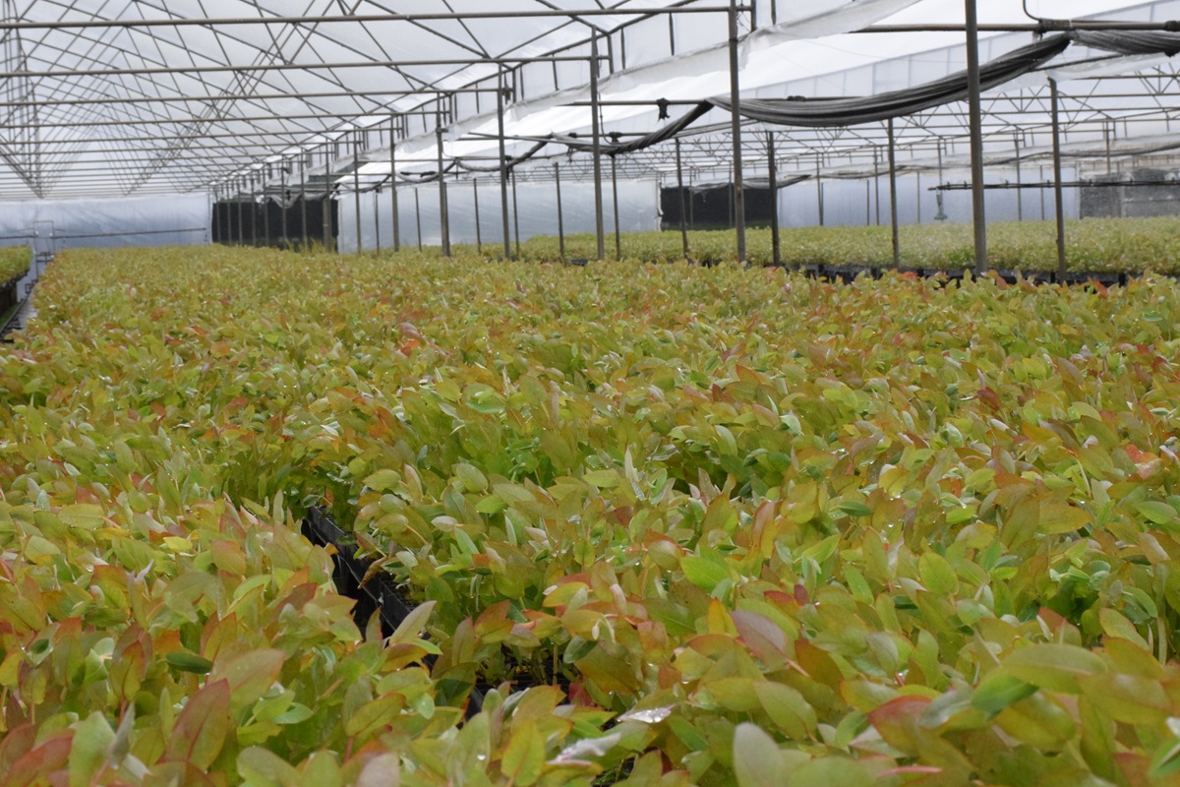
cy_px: 394
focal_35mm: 75
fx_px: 2458
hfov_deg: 27.0
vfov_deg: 18.2
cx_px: 590
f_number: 14
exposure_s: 1/800
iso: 3200
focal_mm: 50
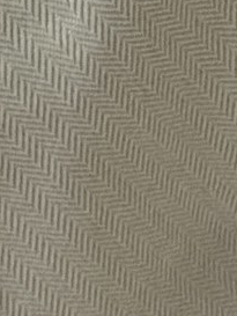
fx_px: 3211
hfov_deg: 4.1
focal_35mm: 352
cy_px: -821
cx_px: -451
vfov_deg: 5.2
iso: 250
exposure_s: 1/60
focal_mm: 6.76
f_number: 1.78
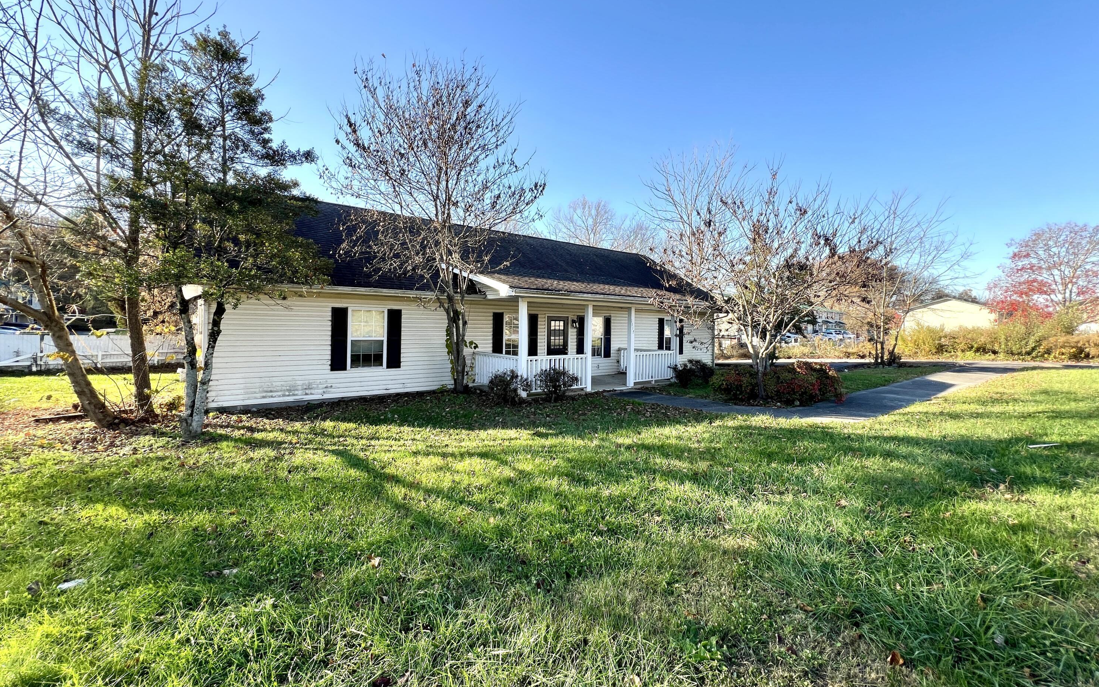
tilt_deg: -0.8
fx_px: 419
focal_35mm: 14
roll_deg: -1.3
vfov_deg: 78.6
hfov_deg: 105.3
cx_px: 550
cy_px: 327
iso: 32
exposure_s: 1/322
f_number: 1.8
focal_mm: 1.57
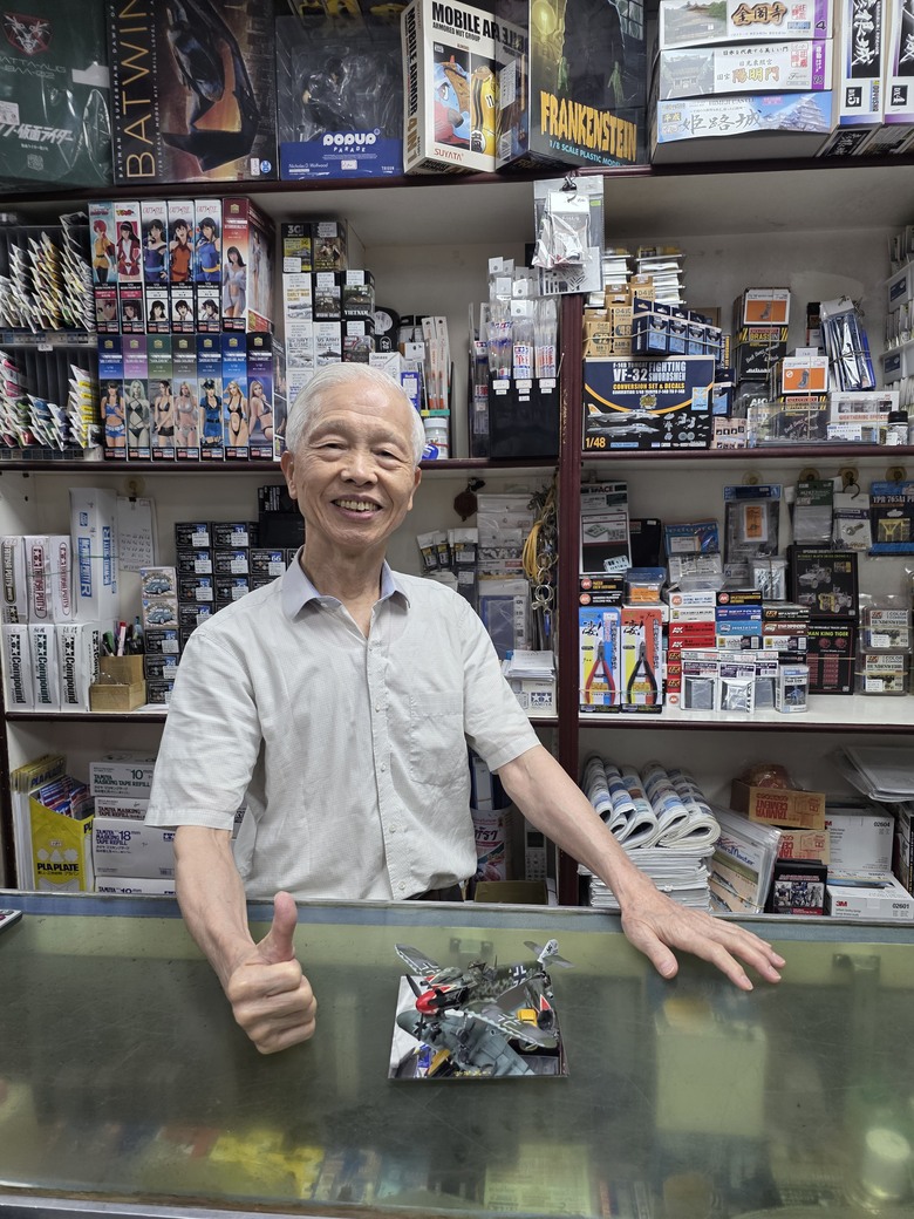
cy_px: 610
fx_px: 810
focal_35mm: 23
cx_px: 457
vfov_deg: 73.9
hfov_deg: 58.9
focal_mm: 6.3
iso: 125
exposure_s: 1/120
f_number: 1.7
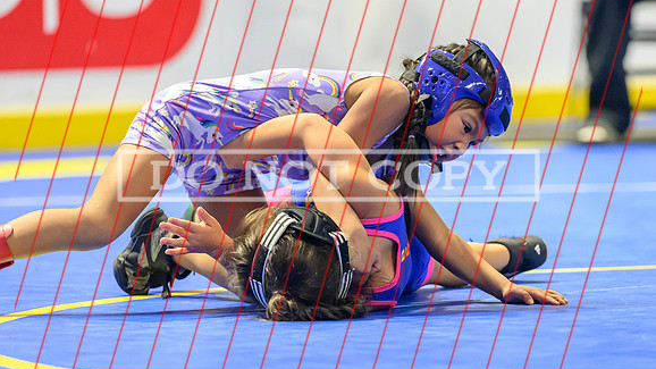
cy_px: 266
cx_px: 471
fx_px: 5566
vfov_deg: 3.8
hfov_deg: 6.7
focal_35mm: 320
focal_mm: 200
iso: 9000
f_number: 3.5
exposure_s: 1/800
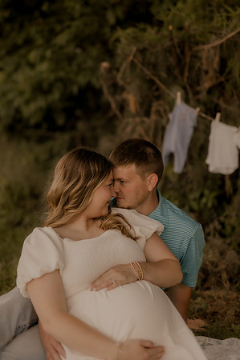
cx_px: 120
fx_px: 501
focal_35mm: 50
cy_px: 180
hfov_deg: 26.9
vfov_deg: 39.6
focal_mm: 50
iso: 200
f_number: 1.4
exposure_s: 1/1000
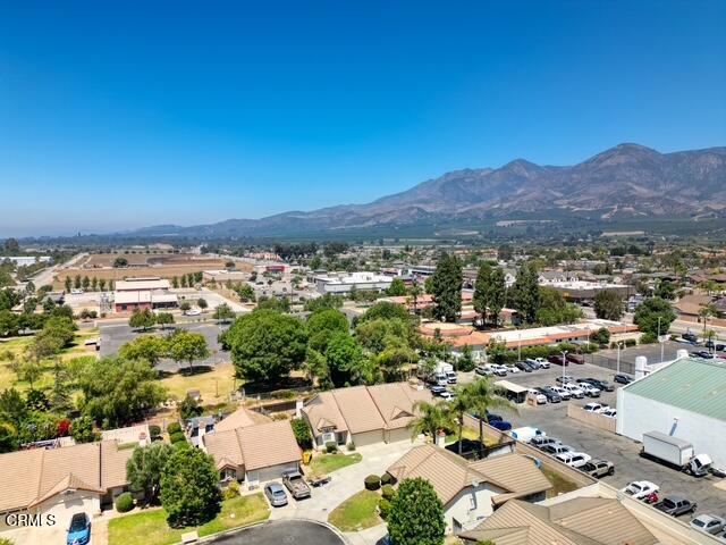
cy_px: 272
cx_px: 363
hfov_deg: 71.6
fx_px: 503
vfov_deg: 56.8
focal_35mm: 24
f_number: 1.7
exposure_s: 1/160
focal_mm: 6.72
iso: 100
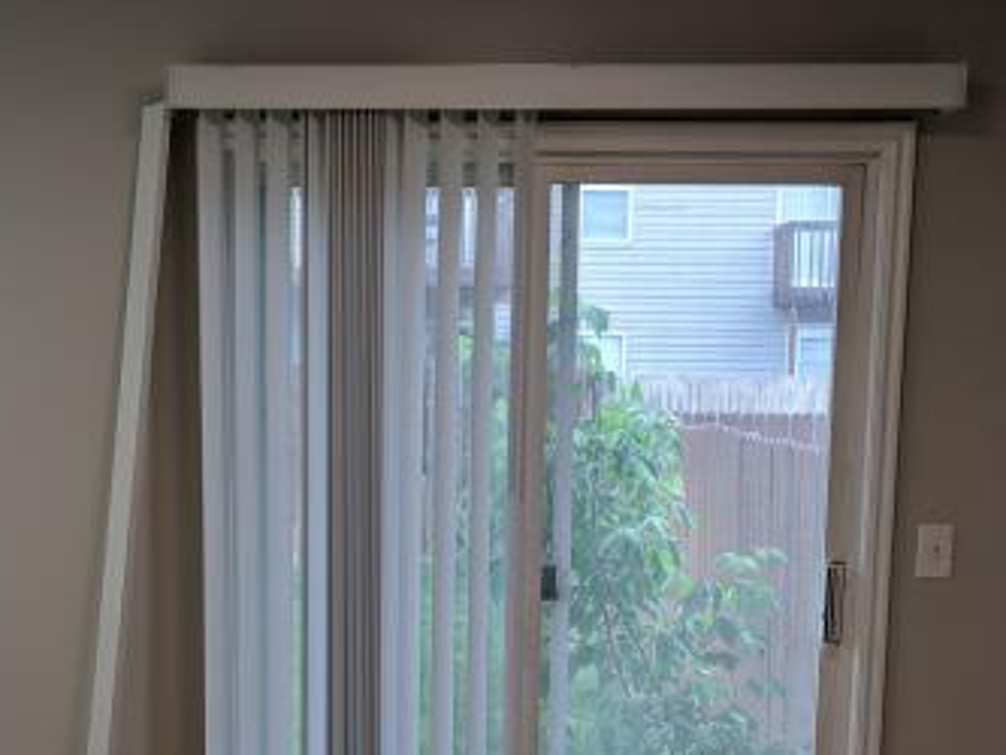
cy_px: 577
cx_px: 353
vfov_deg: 28.6
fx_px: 1454
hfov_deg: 37.8
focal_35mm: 50
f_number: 2
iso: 64
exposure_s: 1/120
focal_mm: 4.67
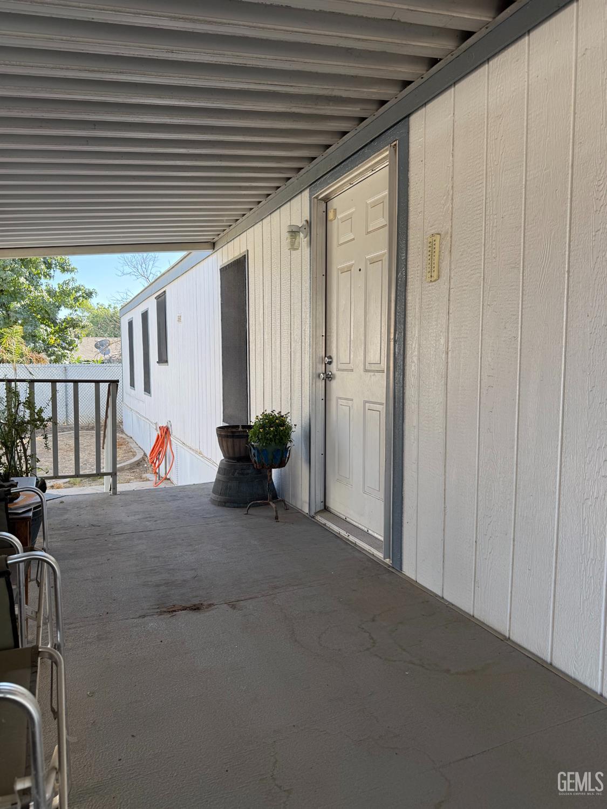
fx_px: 561
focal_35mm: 24
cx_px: 304
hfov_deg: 56.8
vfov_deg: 71.6
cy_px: 404
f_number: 1.78
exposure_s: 1/389
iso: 80
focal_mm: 6.76
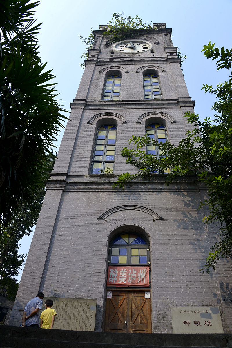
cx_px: 116
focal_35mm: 28
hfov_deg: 46.4
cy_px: 174
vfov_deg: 65.5
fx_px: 271
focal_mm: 28
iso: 200
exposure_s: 1/500
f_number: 8
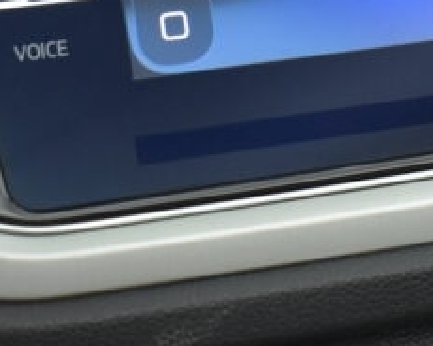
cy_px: -122
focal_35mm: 157
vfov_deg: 9.6
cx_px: 420
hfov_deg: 12.2
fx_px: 2013
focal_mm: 25
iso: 1600
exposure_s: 1/160
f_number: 4
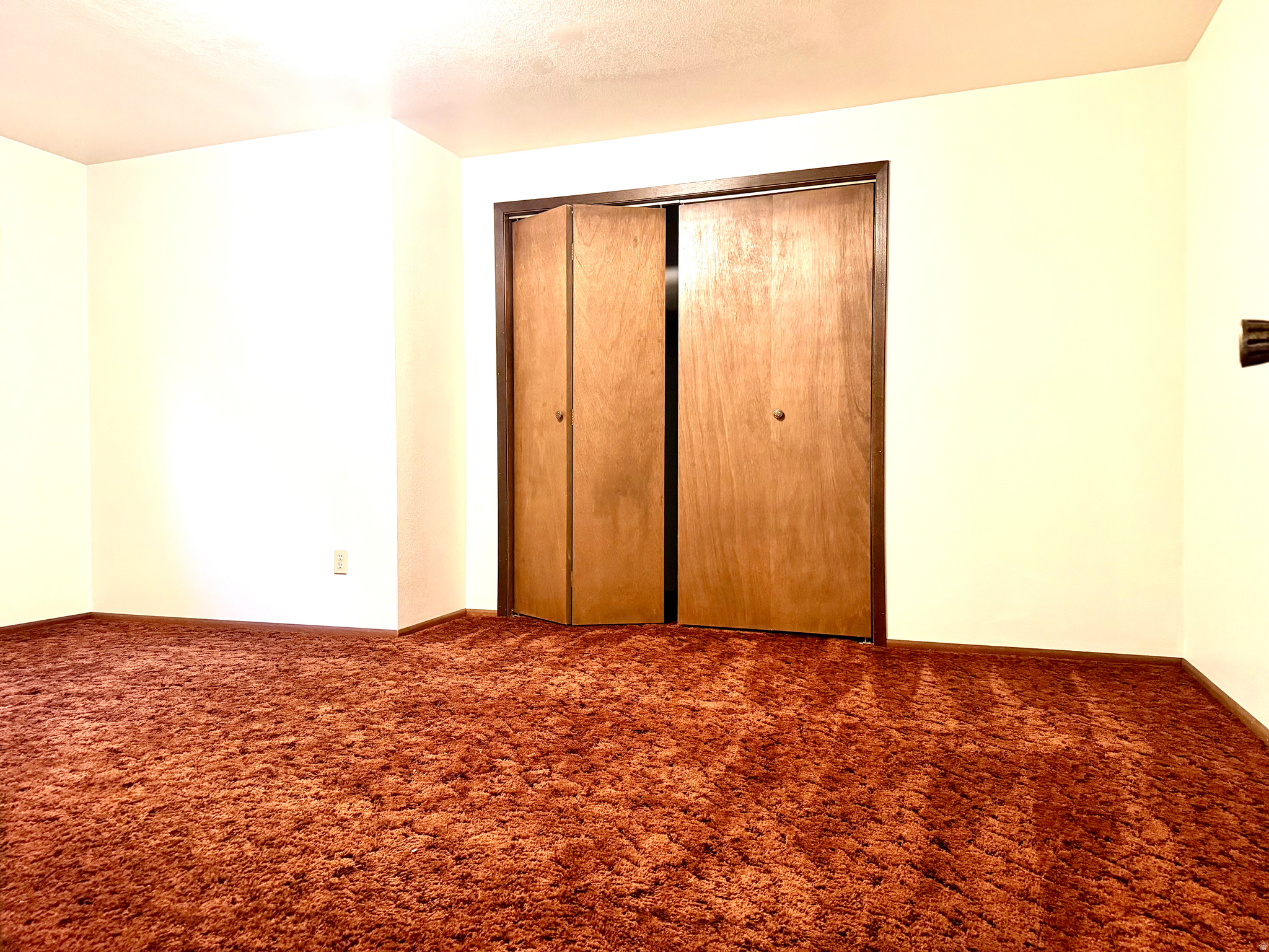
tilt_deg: -1.1
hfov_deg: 71.6
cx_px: 634
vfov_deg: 56.8
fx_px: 880
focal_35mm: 24
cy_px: 476
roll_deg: +0.8
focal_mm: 6.76
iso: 640
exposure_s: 1/60
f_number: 1.78
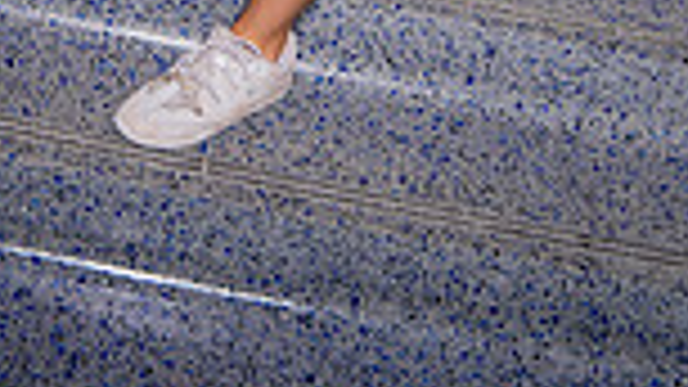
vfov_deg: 12.3
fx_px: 1404
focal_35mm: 77
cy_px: -554
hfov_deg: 27.5
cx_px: 328
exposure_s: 1/250
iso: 200
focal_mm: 25
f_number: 5.6
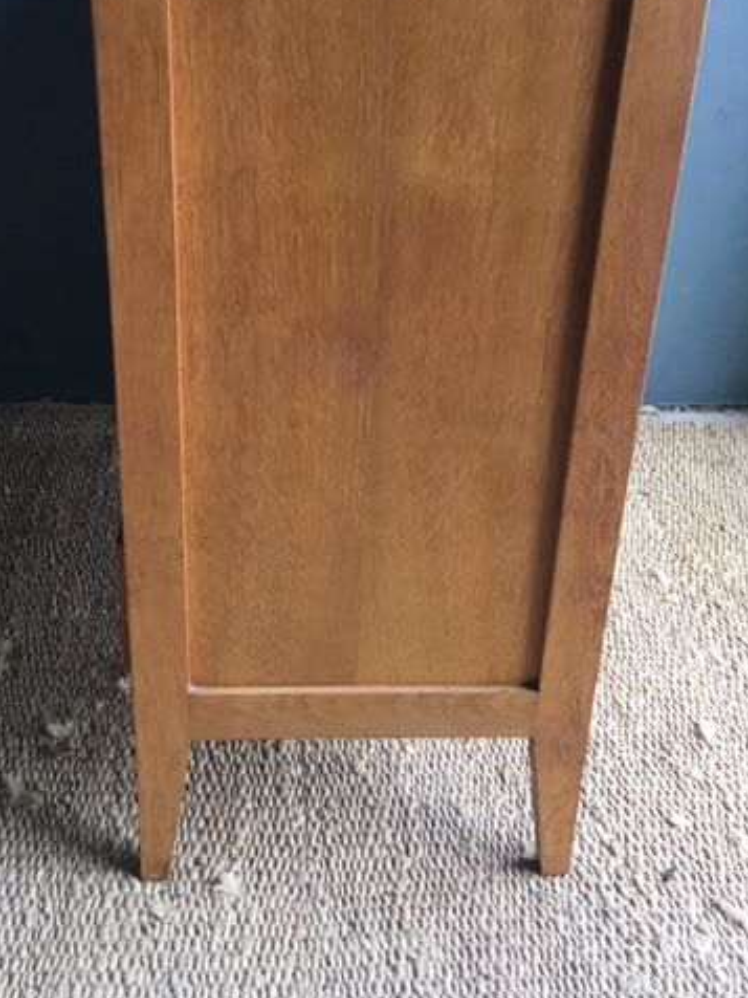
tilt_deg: -25.9
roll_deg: +0.2
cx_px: 258
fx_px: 1124
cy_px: 371
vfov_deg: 47.4
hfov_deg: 36.5
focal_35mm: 39
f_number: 2.2
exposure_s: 1/33
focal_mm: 4.15
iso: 40
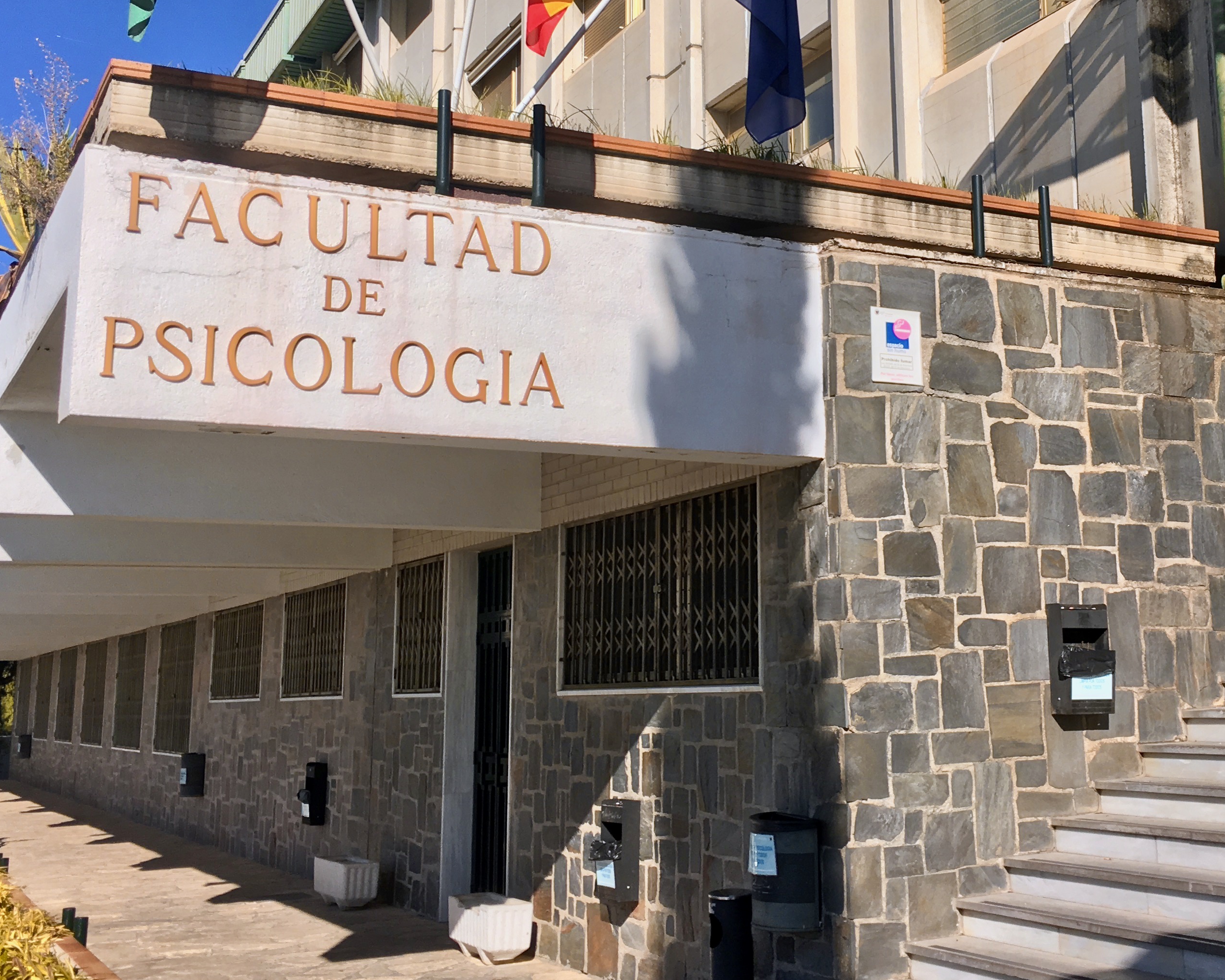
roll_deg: +1.0
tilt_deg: +11.4
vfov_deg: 33.2
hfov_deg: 40.9
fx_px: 1632
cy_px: 351
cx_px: 763
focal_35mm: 45
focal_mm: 4.15
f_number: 2.2
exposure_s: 1/1923
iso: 25
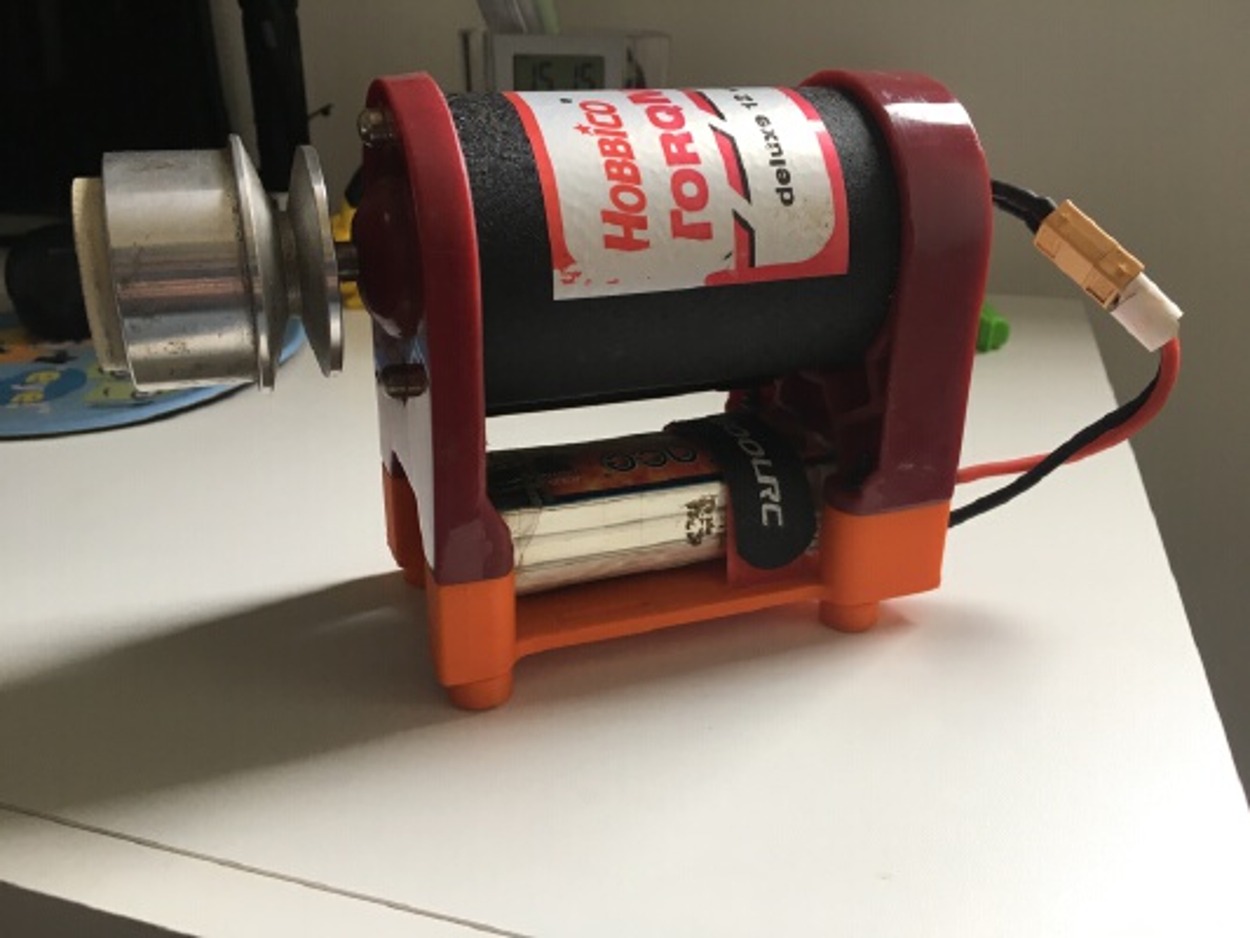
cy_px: 469
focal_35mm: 29
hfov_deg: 61.6
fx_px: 1047
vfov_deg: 48.2
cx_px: 625
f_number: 2.2
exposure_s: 1/40
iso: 25
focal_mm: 4.15
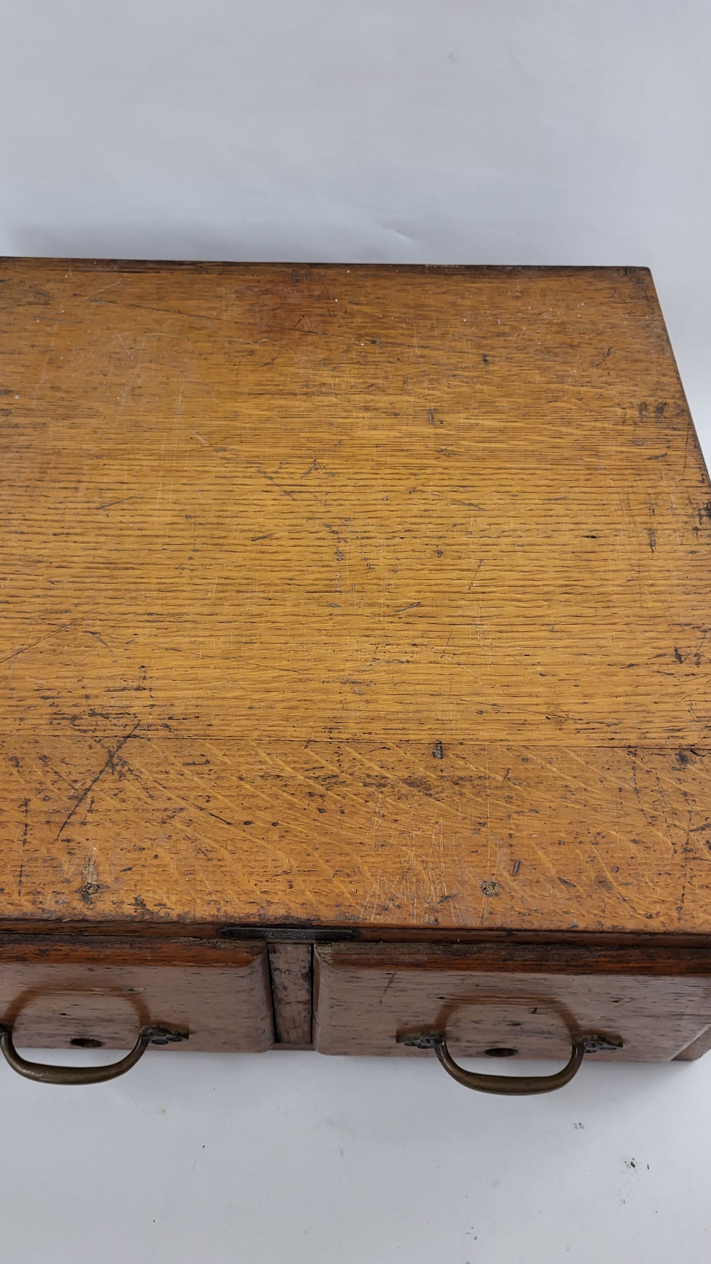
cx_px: 307
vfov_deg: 66.1
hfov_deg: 40.1
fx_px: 972
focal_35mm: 29
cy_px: 636
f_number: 1.8
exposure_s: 1/50
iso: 160
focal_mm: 5.4
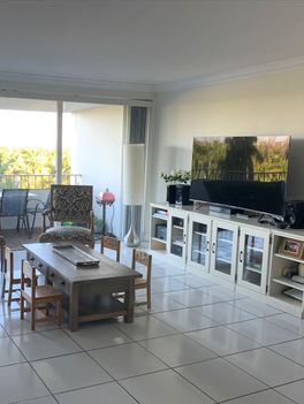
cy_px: 215
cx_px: 66
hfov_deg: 37.5
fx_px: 432
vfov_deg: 50.1
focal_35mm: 37
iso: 100
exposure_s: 1/113
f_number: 1.8
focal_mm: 4.25
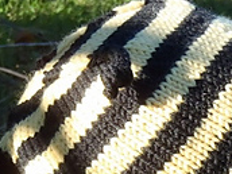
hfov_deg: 8.2
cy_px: 285
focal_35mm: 238
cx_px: 294
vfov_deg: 6.1
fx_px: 1595
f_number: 5.4
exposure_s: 1/100
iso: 100
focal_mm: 11.43
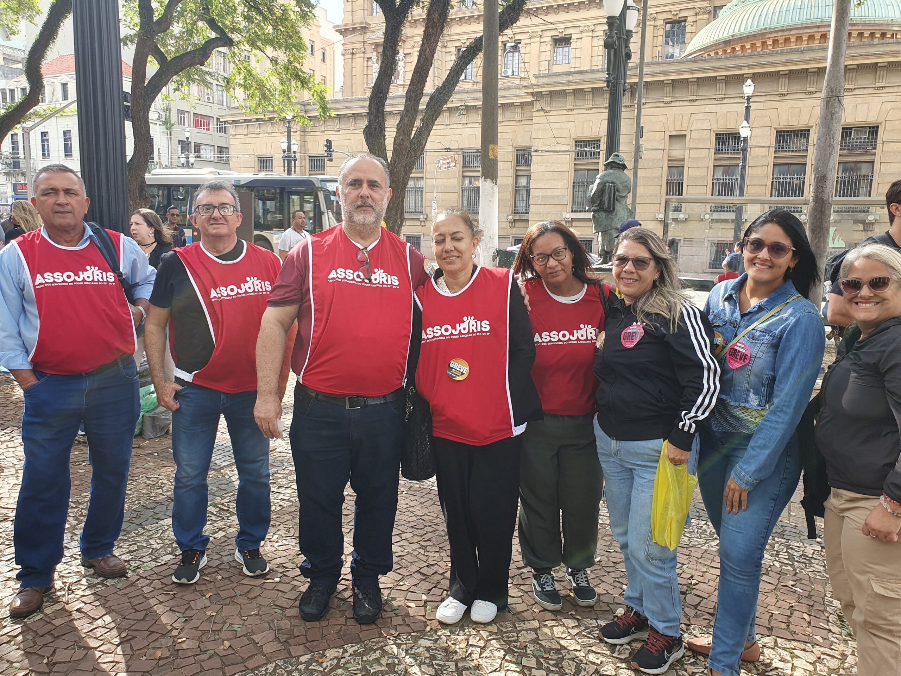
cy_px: 338
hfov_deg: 67.3
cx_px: 450
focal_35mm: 26
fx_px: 677
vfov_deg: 53.1
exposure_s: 1/140
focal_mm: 4.32
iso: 50
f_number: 2.4
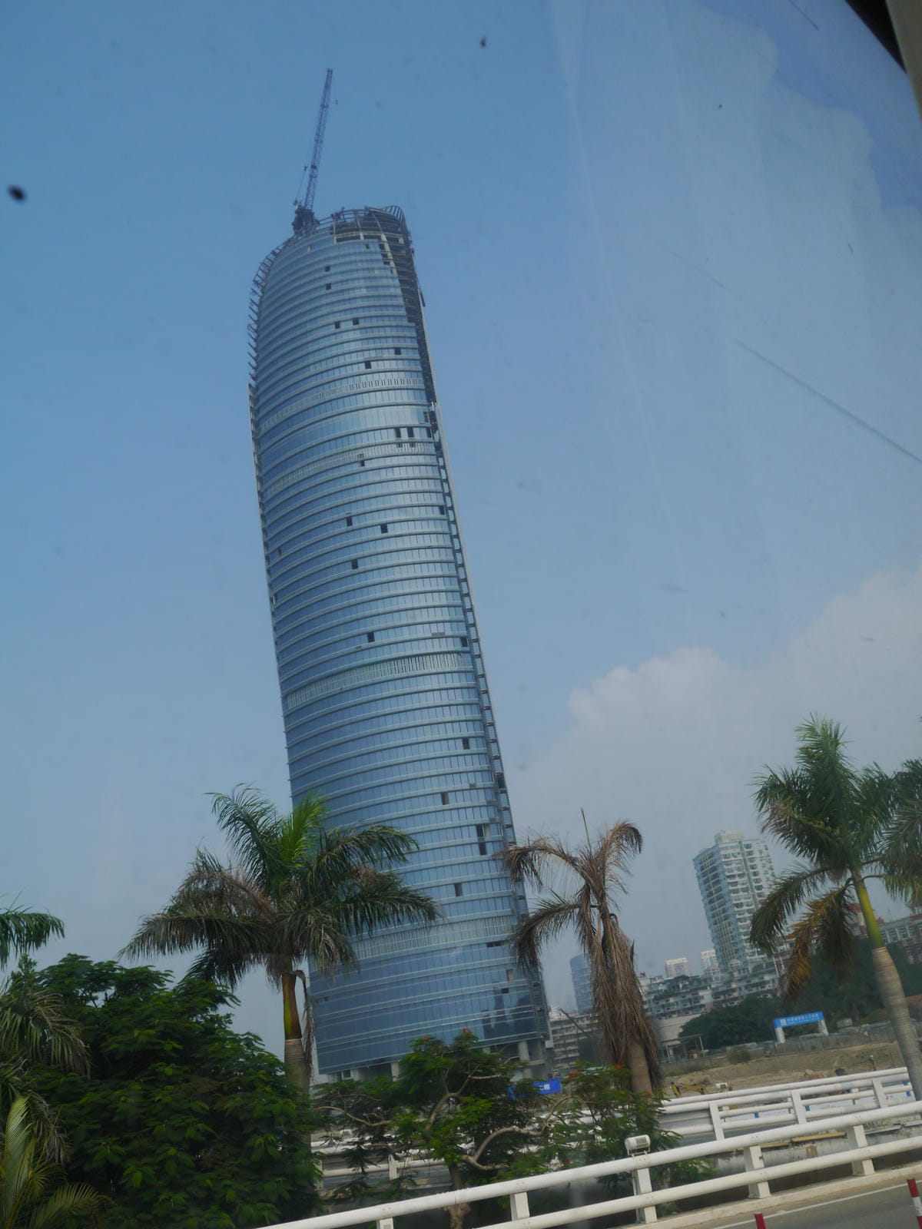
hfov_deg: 49.7
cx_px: 461
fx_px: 994
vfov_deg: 63.4
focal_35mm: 28
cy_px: 614
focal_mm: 14
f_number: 9
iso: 160
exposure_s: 1/640
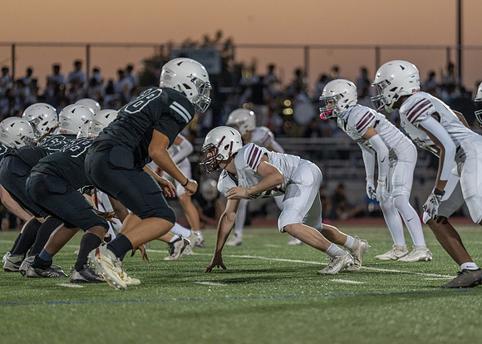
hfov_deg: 8.9
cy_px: 174
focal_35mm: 227
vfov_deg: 6.3
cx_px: 266
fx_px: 3102
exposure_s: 1/1000
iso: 1250
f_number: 2.8
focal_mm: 200
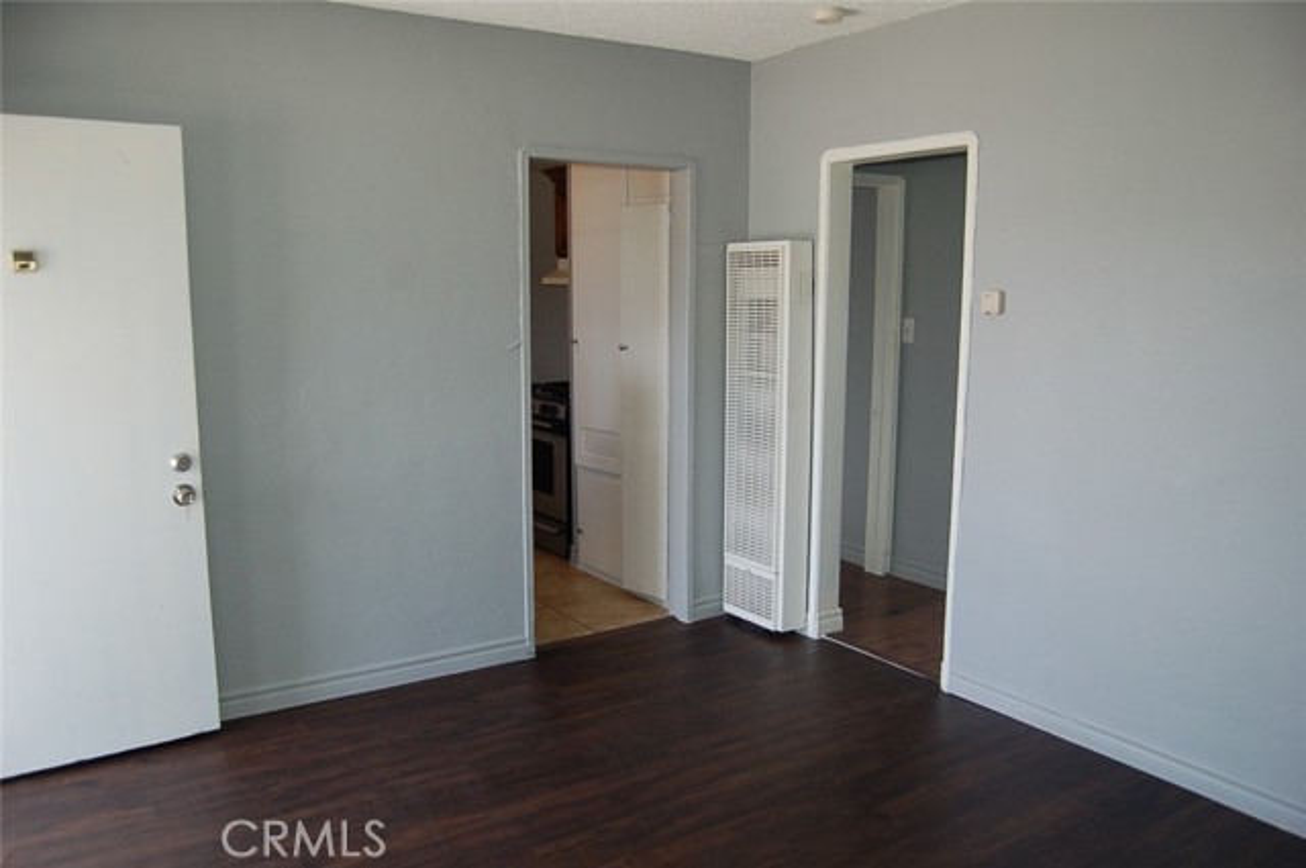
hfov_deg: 67.4
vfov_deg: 47.8
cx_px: 653
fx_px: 978
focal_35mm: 27
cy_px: 434
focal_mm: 18
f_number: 3.5
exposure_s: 1/80
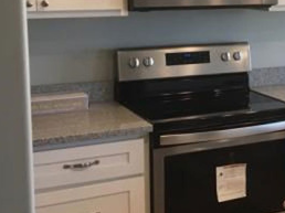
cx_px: 261
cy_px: 47
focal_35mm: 72
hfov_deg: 26.1
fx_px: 592
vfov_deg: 20.2
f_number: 2.2
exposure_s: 1/40
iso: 32
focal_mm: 4.15
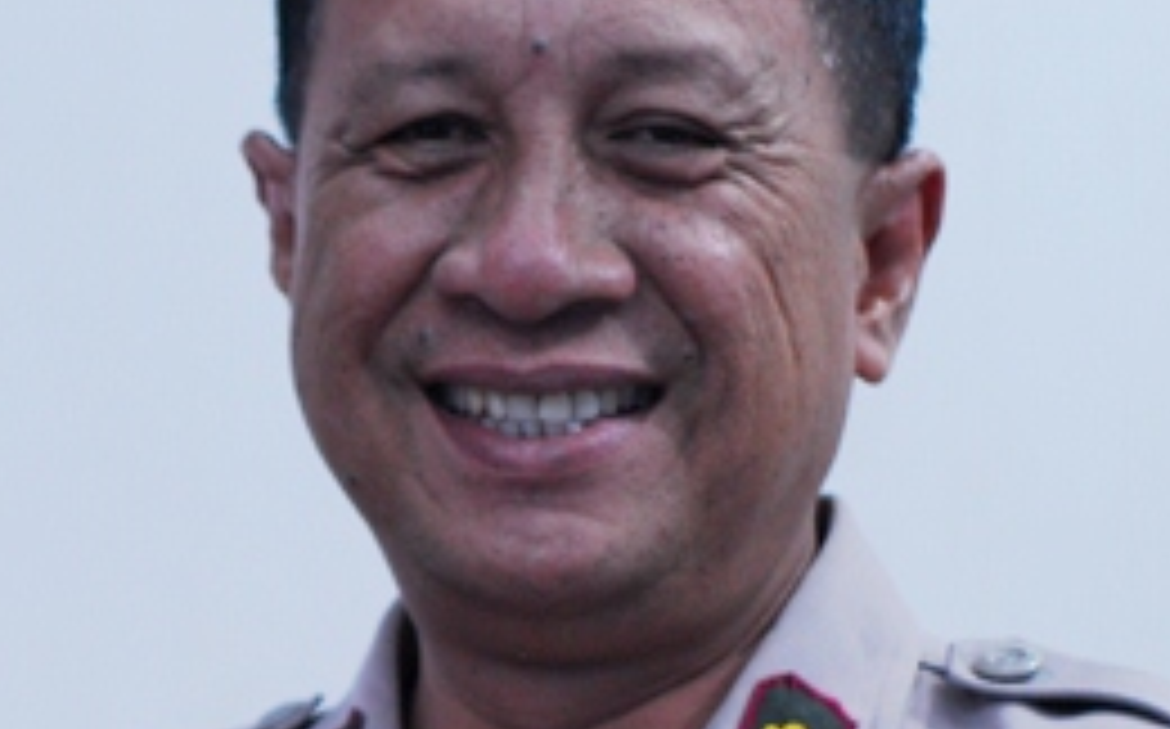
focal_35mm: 236
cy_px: 824
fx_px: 7519
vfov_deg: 5.5
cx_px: -135
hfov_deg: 8.8
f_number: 2.5
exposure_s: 1/25
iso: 320
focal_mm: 50
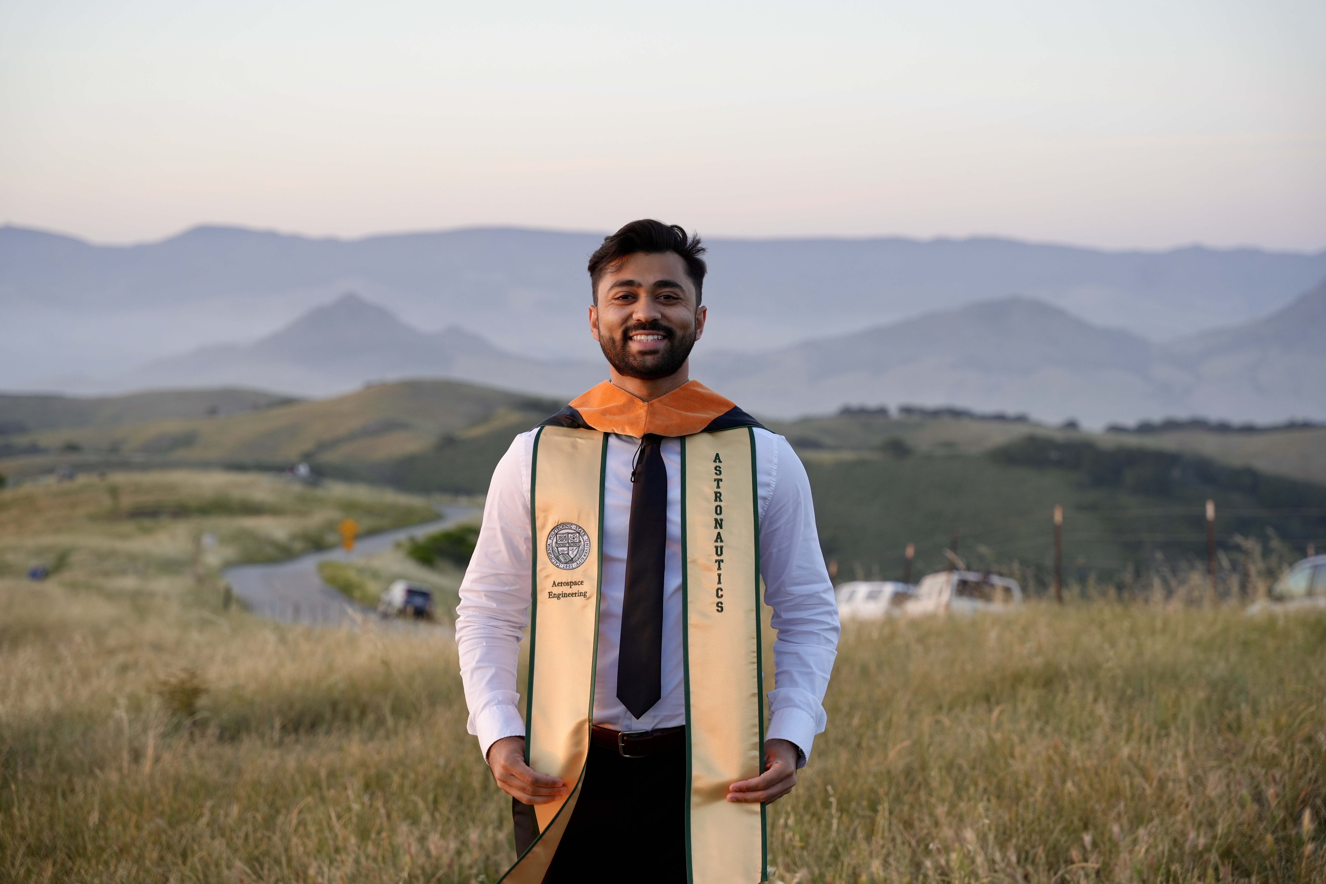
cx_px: 663
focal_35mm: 66
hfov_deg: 30.4
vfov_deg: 20.5
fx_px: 2442
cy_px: 442
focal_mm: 66.3
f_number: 4
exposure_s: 1/160
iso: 320
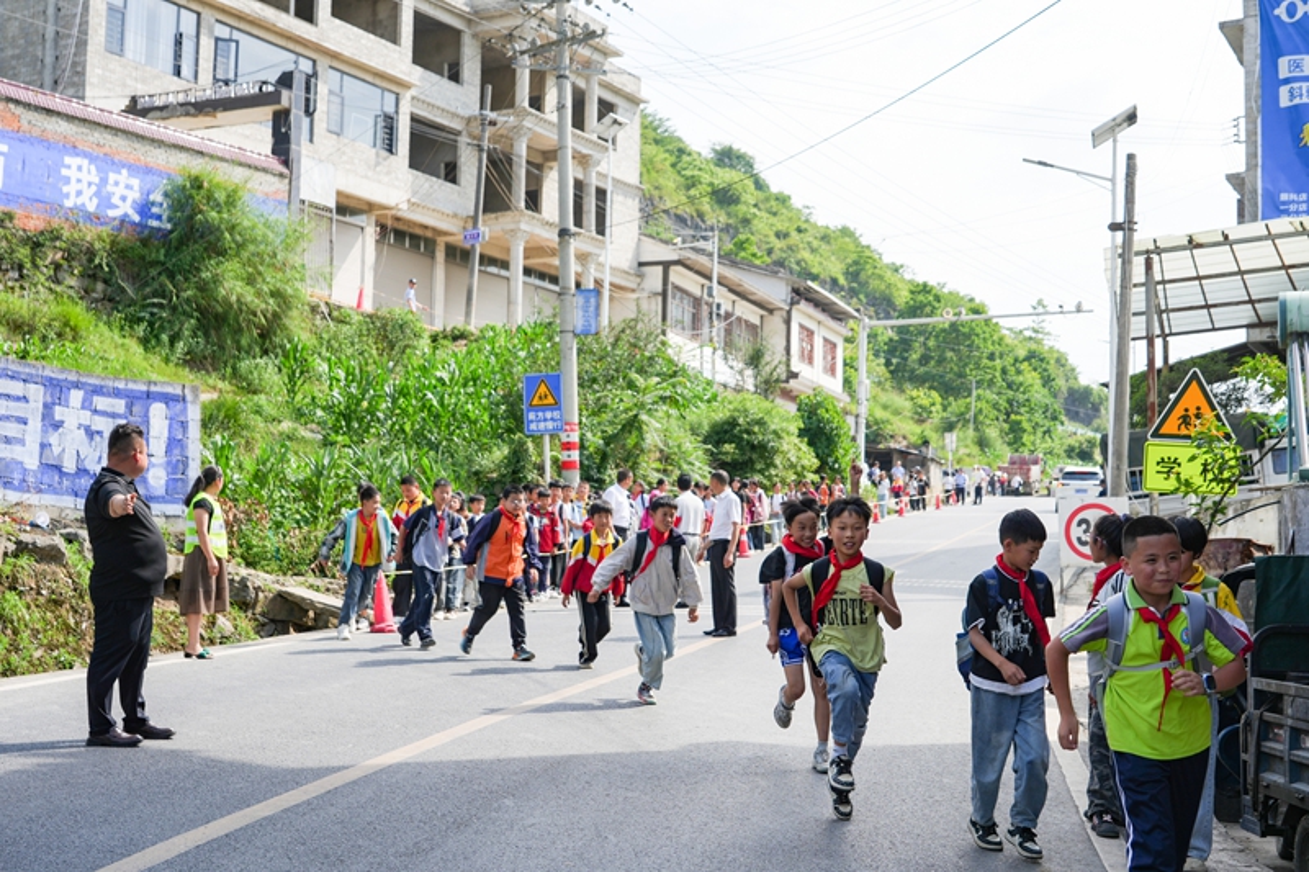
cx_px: 654
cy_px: 436
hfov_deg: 42.8
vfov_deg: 29.2
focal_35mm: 46
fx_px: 1672
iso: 125
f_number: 6.3
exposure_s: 1/400
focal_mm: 46
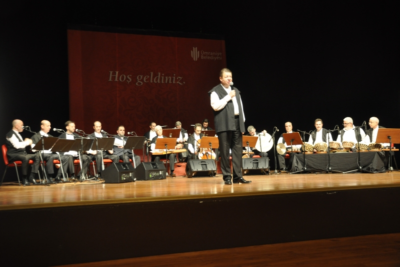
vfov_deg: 35.5
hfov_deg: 51.3
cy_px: 134
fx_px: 417
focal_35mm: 38
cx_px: 200
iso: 800
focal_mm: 25
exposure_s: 1/13
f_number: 4
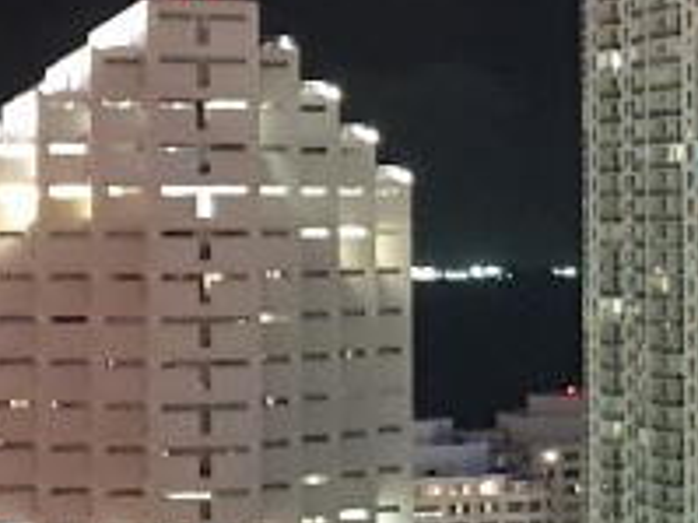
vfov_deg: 11.1
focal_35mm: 134
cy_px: 260
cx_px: 800
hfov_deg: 14.3
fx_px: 2700
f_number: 1.5
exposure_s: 1/10
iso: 640
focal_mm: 4.3
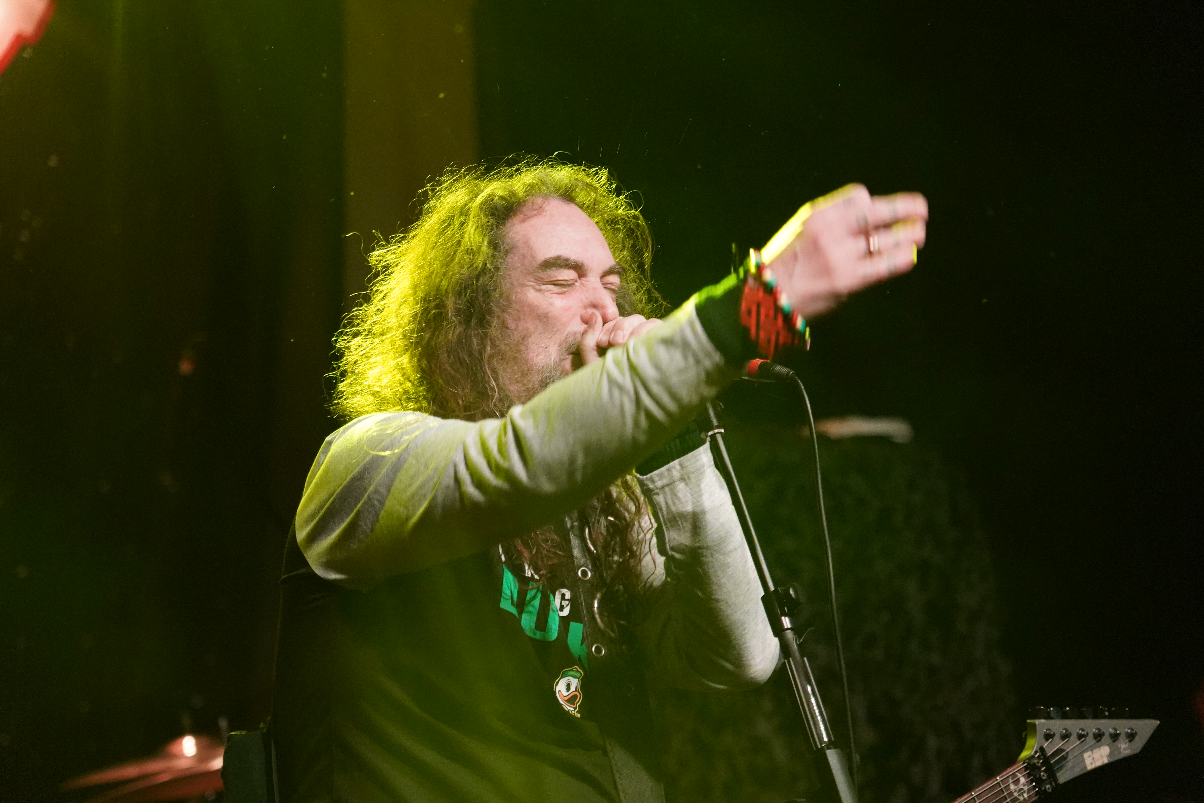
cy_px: 402
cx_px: 602
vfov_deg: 13.0
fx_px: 3511
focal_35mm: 105
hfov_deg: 19.5
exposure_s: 1/125
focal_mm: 105
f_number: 4
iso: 10000
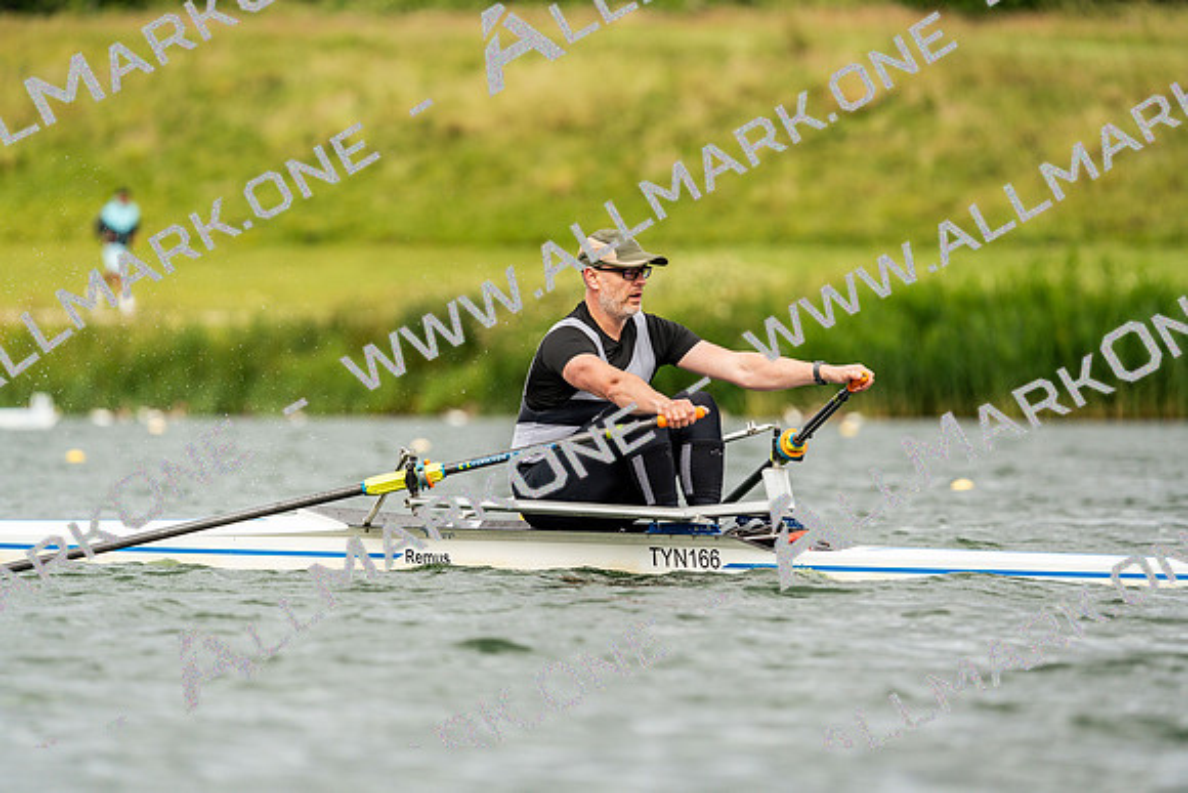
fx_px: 14292
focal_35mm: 433
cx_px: 594
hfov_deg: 4.8
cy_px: 396
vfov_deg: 3.2
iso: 500
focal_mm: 433
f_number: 6.3
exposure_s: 1/2000
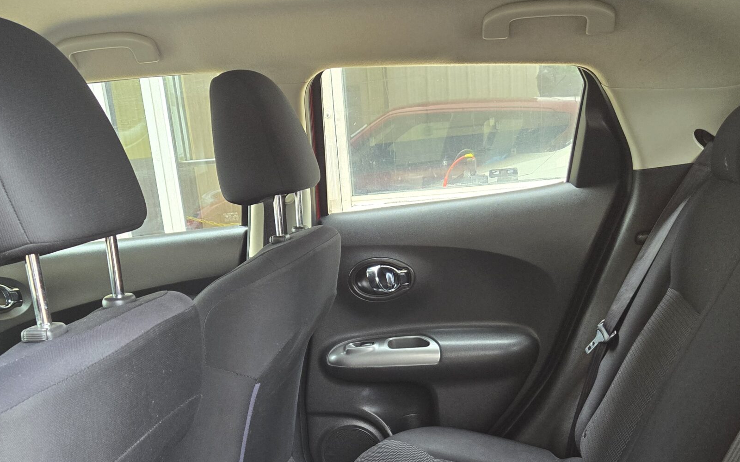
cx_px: 351
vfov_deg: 31.3
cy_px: 414
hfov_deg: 50.4
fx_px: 787
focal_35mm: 39
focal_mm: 5.4
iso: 200
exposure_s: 1/180
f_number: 1.8
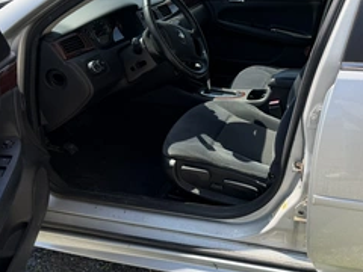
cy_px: 106
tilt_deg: -22.1
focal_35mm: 40
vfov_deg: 35.8
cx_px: 257
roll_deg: -6.1
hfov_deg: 45.7
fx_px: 419
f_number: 1.78
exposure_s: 1/1689
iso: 80
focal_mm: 6.76
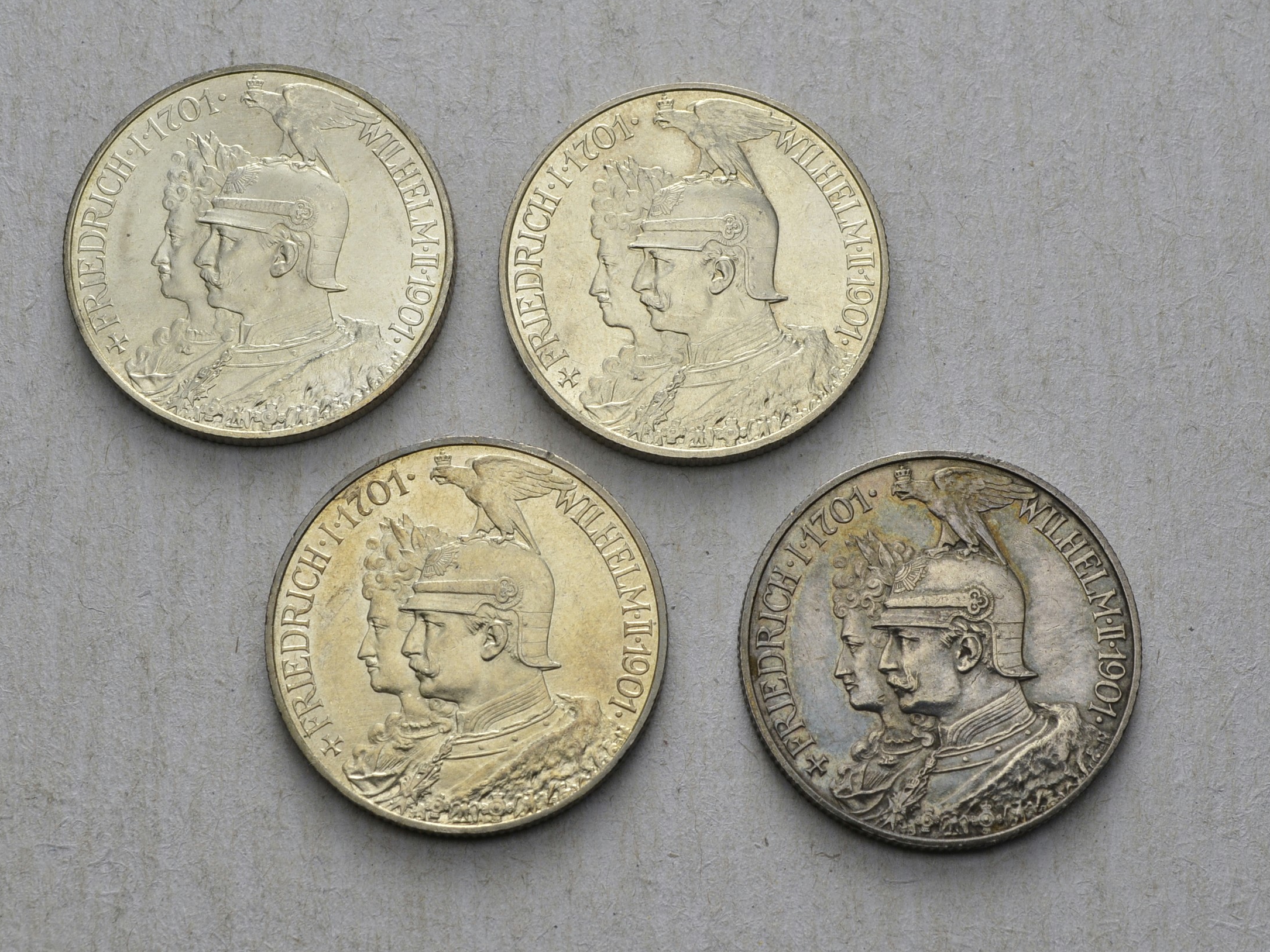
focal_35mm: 74
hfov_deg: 26.5
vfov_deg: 20.0
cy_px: 475
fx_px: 2699
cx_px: 654
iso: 400
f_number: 14
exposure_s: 1/250
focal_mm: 45
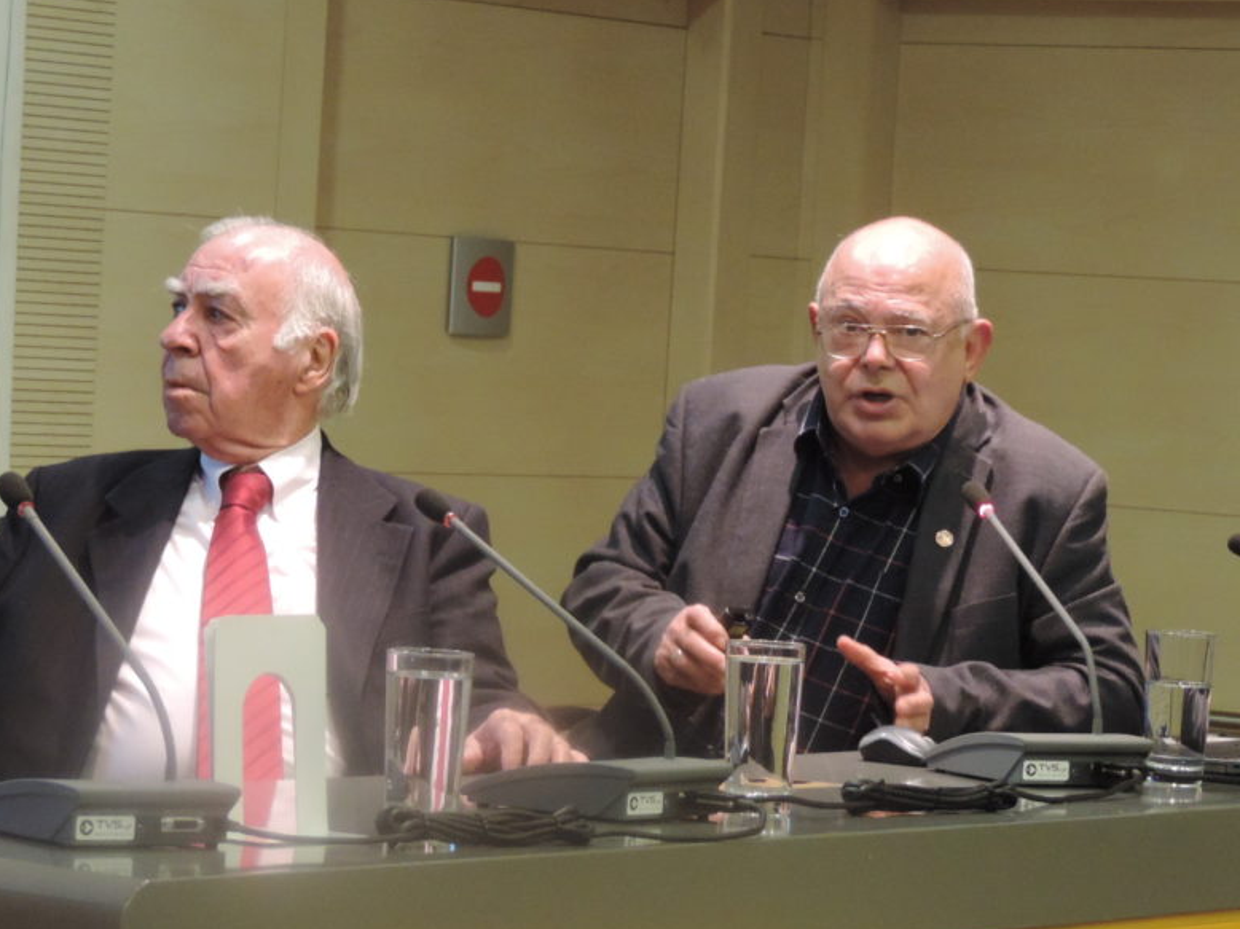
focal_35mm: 158
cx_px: 551
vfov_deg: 9.4
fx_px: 5658
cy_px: 425
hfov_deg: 12.5
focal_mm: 21.4
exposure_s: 1/25
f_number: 4.2
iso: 720
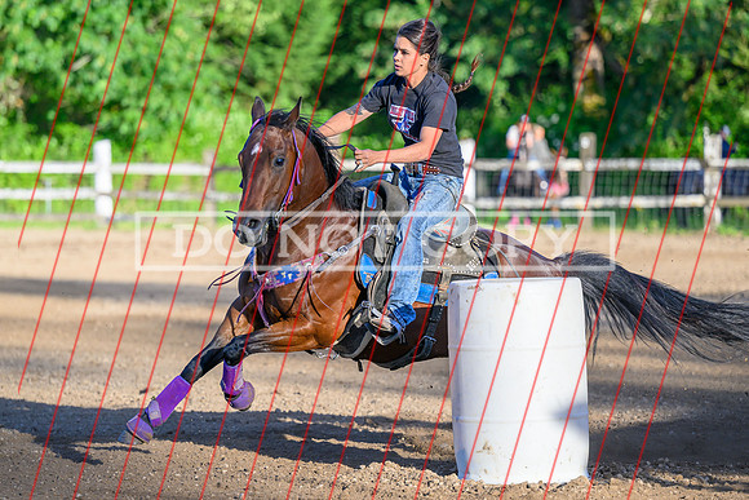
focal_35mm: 174
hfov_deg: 11.8
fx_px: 3611
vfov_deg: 7.9
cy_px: 262
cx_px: 367
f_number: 2.8
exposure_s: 1/2500
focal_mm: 135
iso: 280
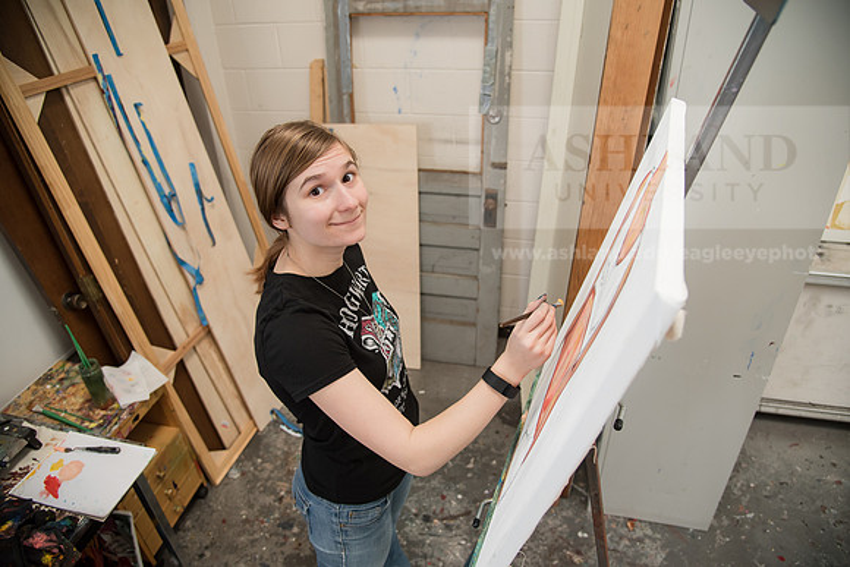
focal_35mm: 24
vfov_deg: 53.2
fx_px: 567
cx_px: 425
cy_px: 284
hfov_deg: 73.7
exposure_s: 1/160
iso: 800
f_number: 4
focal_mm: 24
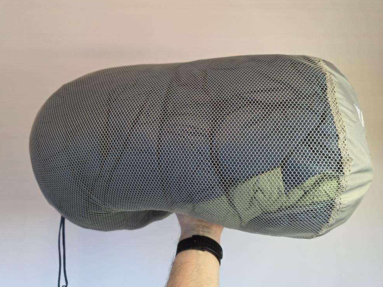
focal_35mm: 24
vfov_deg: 56.8
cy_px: 139
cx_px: 186
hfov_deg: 71.6
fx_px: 266
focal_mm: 6.3
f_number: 1.7
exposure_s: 1/100
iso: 200
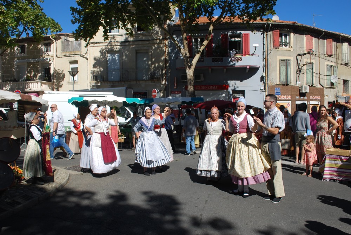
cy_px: 118
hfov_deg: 61.8
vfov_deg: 43.8
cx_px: 176
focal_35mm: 30
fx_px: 293
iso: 100
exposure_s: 1/320
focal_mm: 20
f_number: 9
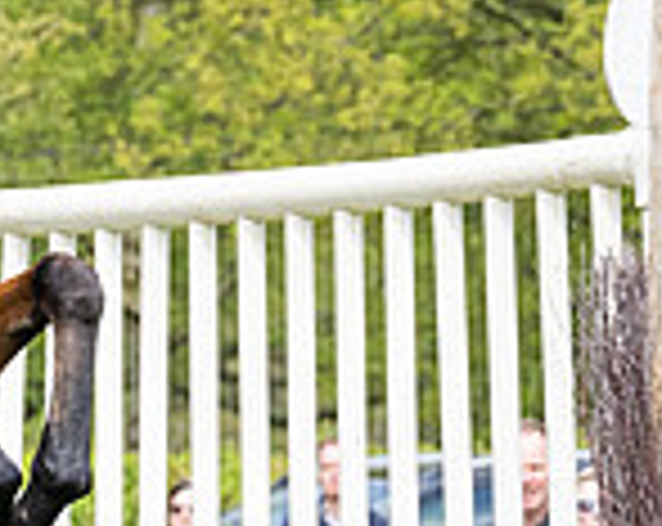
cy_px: 212
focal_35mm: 572
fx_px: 11185
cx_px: -283
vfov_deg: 2.7
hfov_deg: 3.4
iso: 640
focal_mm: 77
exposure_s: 1/2500
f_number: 4
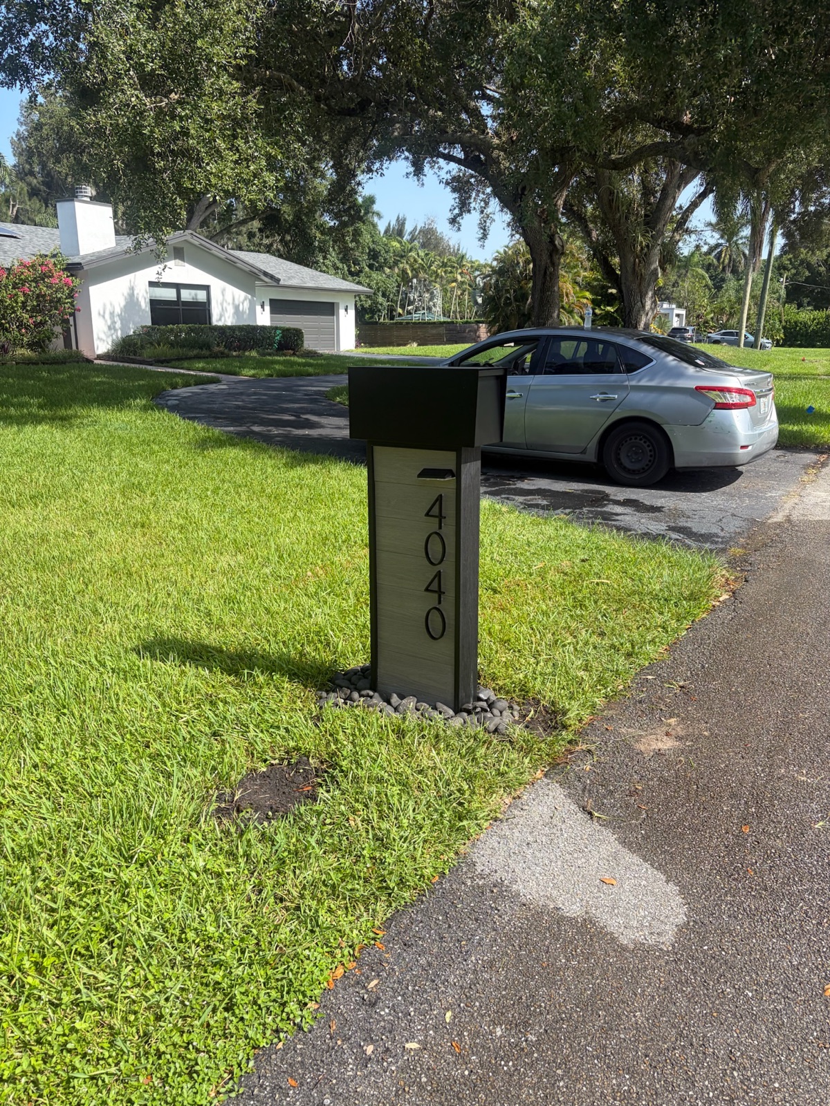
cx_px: 415
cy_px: 553
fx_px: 831
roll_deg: -2.7
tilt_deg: -12.8
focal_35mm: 26
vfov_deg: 67.3
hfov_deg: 53.1
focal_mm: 5.96
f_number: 1.6
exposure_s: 1/1901
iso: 50
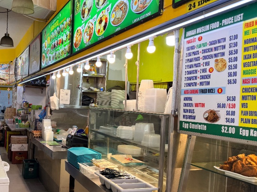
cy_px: 111
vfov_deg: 39.5
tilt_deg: -1.2
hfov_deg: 49.6
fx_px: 267
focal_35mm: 36
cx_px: 69
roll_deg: -2.8
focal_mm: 6.76
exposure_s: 1/100
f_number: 1.78
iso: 50
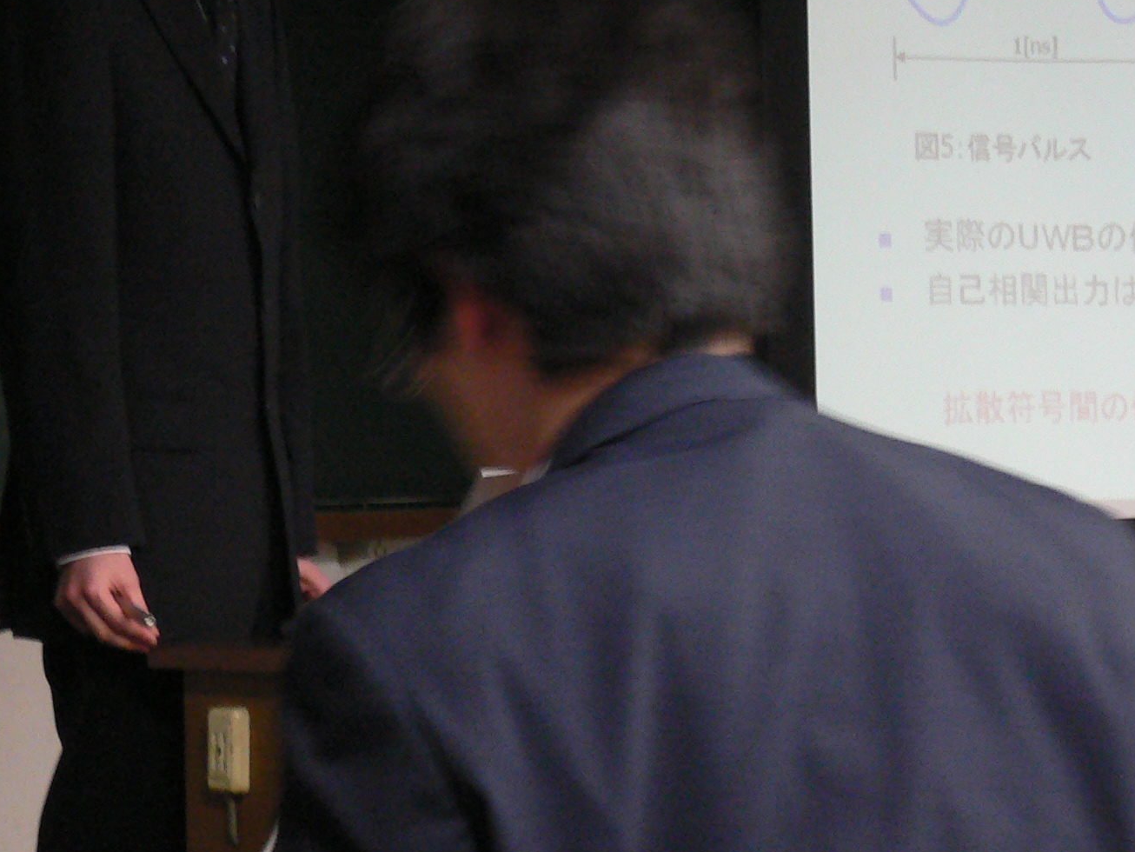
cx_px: 637
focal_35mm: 145
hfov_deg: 13.6
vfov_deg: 10.2
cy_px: 210
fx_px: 4755
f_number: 4.2
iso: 200
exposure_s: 1/8
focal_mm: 12.3
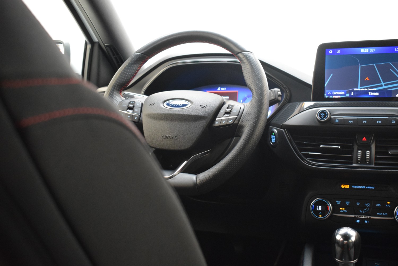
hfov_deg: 43.6
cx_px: 199
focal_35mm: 45
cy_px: 133
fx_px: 497
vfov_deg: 29.9
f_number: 4.2
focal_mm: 30
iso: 3200
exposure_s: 1/30
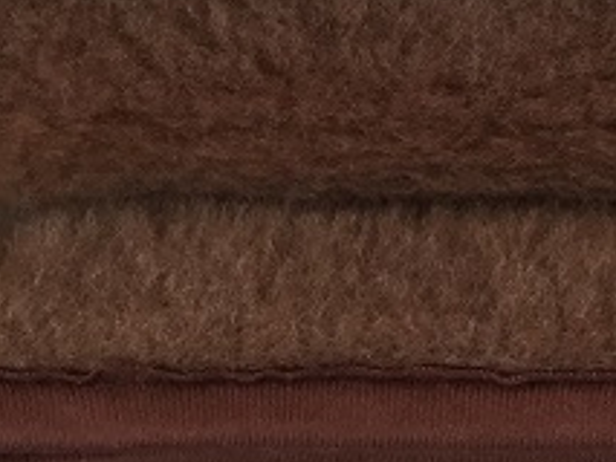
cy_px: -98
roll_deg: +0.3
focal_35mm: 109
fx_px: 1941
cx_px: 480
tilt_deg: -25.0
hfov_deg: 17.9
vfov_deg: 13.2
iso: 32
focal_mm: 4.15
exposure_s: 1/33
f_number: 2.2
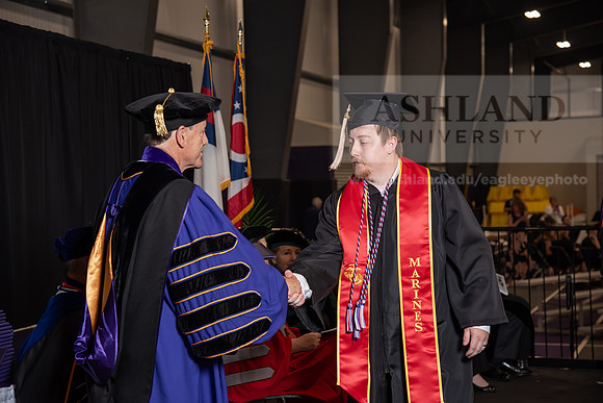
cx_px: 302
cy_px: 202
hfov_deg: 27.0
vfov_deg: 18.2
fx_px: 1256
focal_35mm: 75
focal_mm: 75
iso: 1000
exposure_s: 1/200
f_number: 5
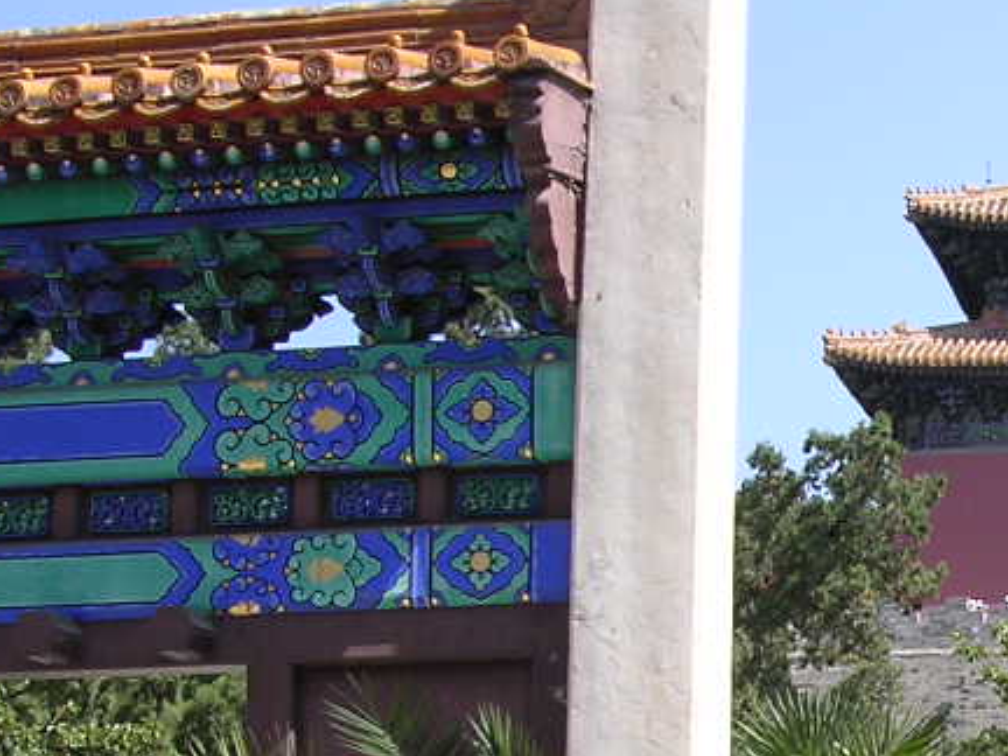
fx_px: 2621
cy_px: 702
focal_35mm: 90
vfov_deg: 16.2
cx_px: 1127
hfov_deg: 20.7
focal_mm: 5.8
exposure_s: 1/146
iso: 100
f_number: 5.6
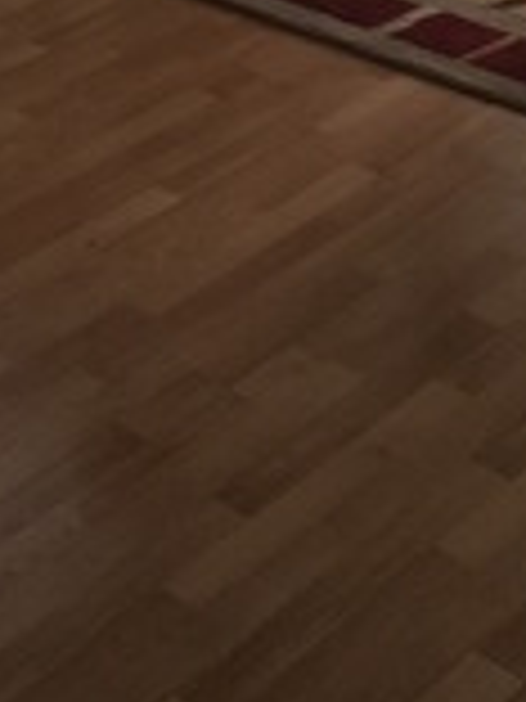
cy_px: -288
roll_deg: +5.7
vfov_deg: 19.7
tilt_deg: -15.6
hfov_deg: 16.6
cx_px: 252
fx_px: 1803
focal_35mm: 89
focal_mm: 4.15
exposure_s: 1/30
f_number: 2.2
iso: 50
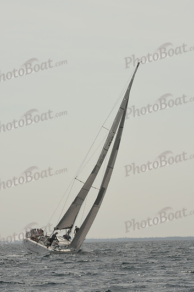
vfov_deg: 9.4
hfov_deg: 6.3
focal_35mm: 219
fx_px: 1771
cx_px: 96
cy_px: 142
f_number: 10
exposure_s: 1/800
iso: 250
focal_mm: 200
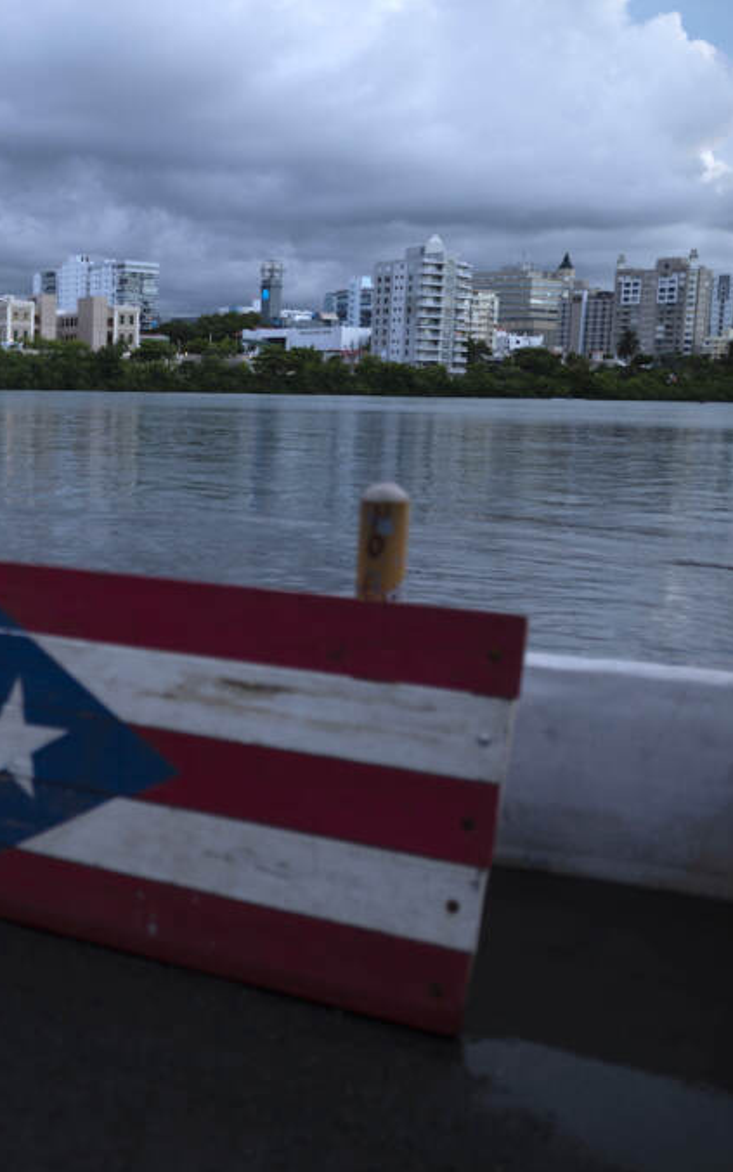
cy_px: 589
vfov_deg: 52.7
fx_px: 1182
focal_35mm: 37
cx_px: -21
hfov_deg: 31.5
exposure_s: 1/125
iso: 50
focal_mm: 24
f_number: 1.4
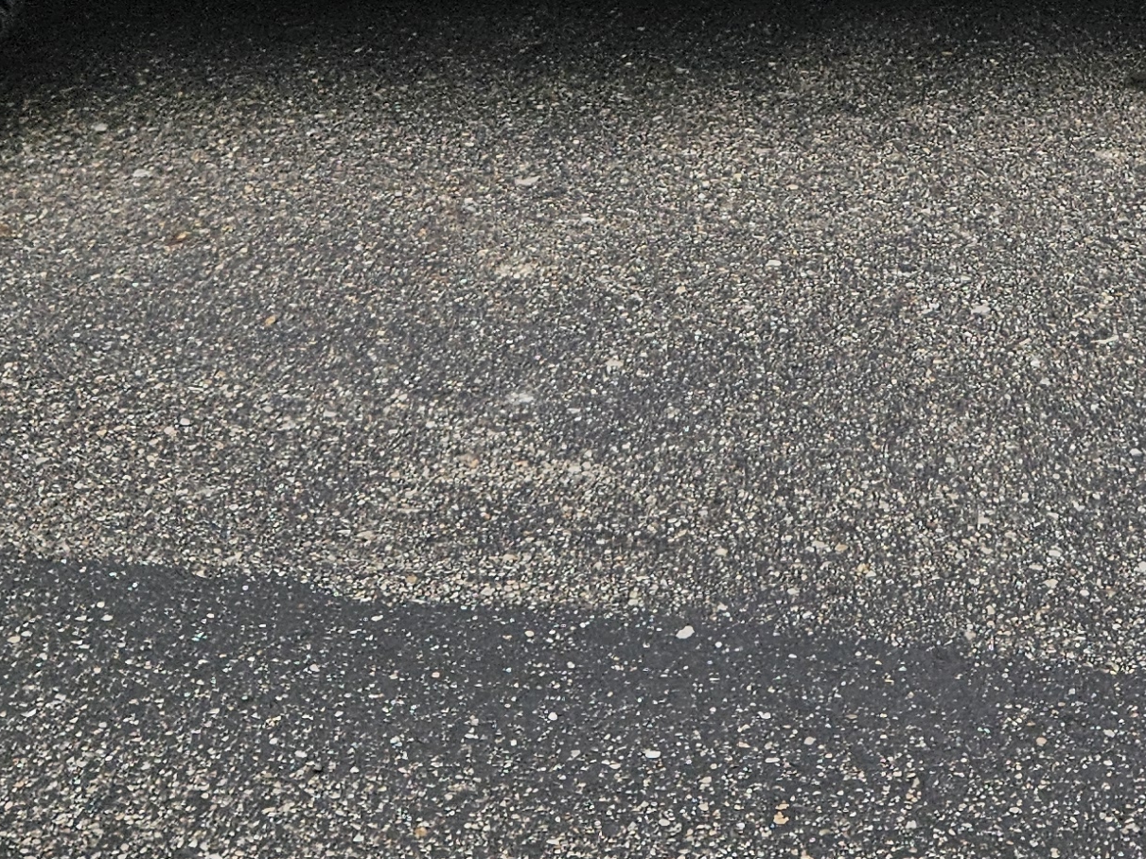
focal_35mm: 76
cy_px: -374
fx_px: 2516
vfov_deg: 17.7
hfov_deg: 25.5
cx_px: 785
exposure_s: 1/2000
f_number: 1.8
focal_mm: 5.4
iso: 100
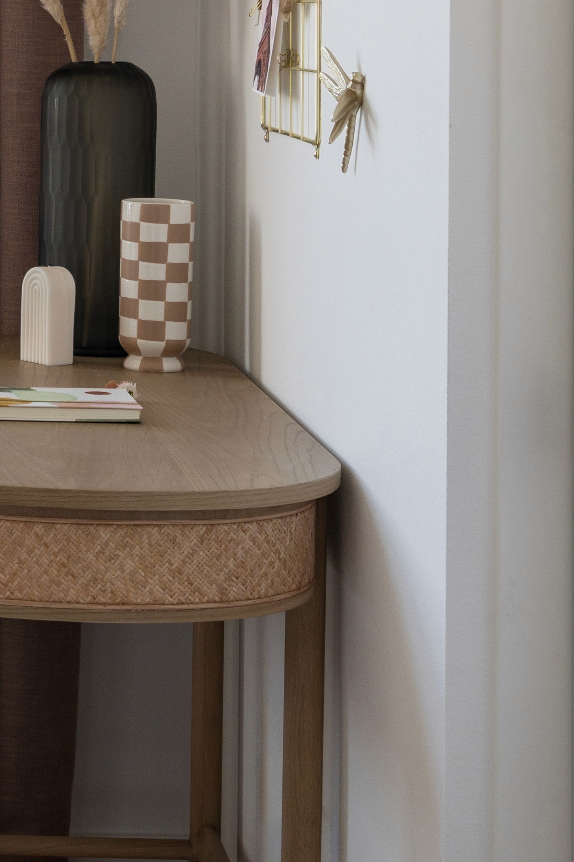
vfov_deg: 17.8
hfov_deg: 11.8
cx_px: -198
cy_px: 86
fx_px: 2703
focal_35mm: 113
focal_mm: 35
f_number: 8
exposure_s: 1/8
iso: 250
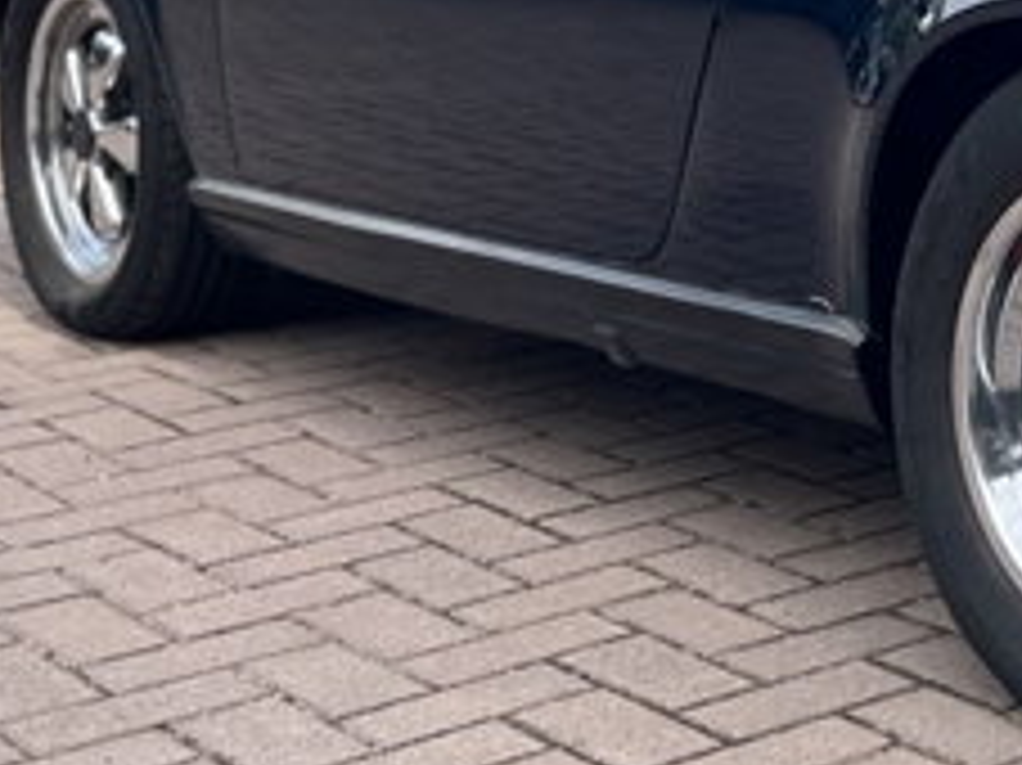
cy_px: -81
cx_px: 1387
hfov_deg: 20.1
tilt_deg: -3.0
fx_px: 2597
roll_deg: +1.2
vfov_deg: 16.3
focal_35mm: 88
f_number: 1.5
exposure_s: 1/2083
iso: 50
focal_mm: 5.7
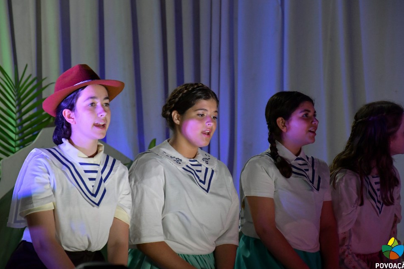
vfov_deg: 8.3
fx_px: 1862
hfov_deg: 12.4
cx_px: 205
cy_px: 136
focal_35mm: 166
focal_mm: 105
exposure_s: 1/100
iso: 3200
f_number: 5.6
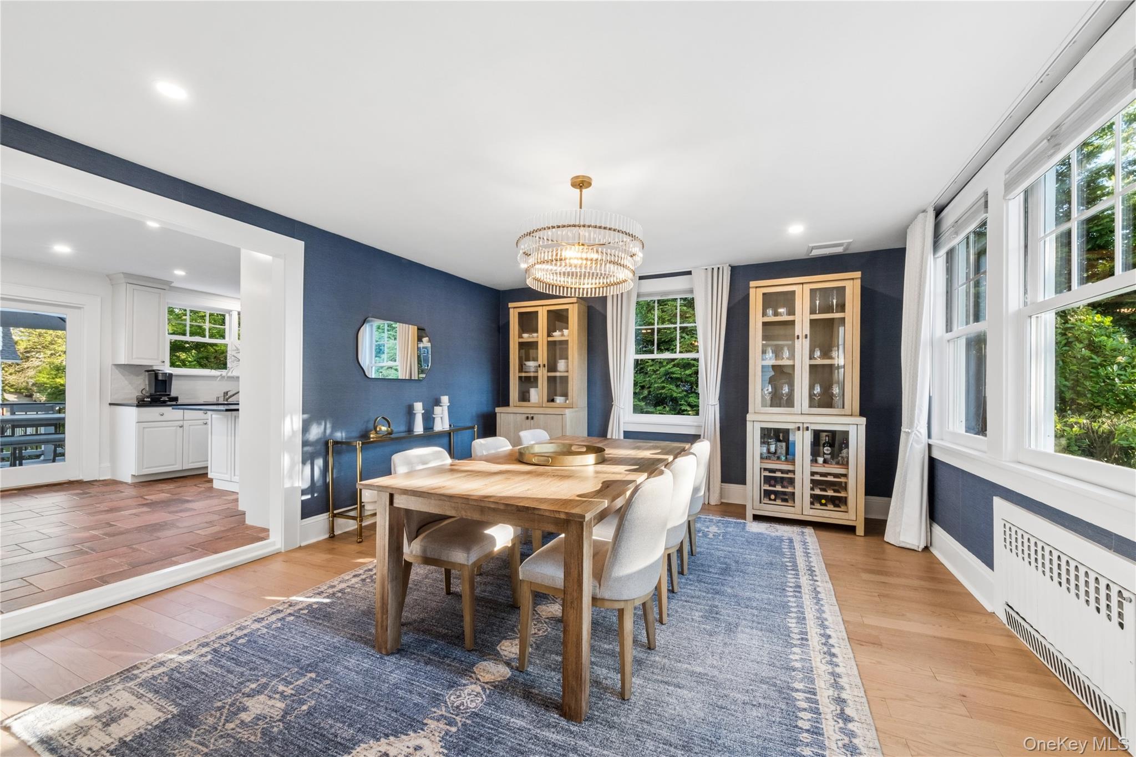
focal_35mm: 14
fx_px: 442
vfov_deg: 81.2
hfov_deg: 104.3
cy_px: 378
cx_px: 568
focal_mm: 9.1
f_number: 11
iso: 320
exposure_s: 1/10
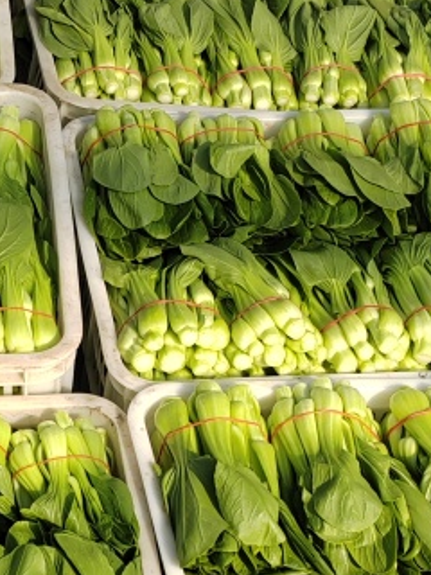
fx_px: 1494
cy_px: 464
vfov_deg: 21.5
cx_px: 23
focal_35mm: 90
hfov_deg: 16.2
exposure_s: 1/1600
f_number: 1.9
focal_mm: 5.52
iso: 125
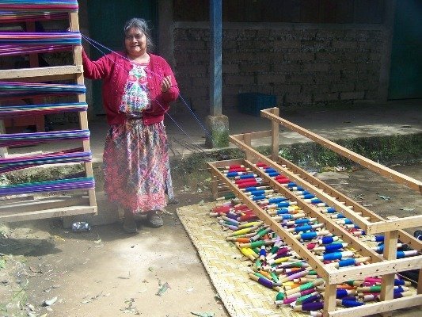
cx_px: 211
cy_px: 158
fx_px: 463
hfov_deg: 49.0
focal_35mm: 38
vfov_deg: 37.7
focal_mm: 6.3
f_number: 2.8
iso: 80
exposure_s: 1/250
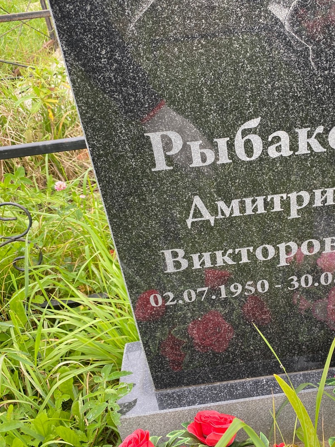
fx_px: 452
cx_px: 236
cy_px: 223
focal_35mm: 35
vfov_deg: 52.6
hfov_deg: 39.9
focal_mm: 4.25
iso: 40
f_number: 1.8
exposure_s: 1/122
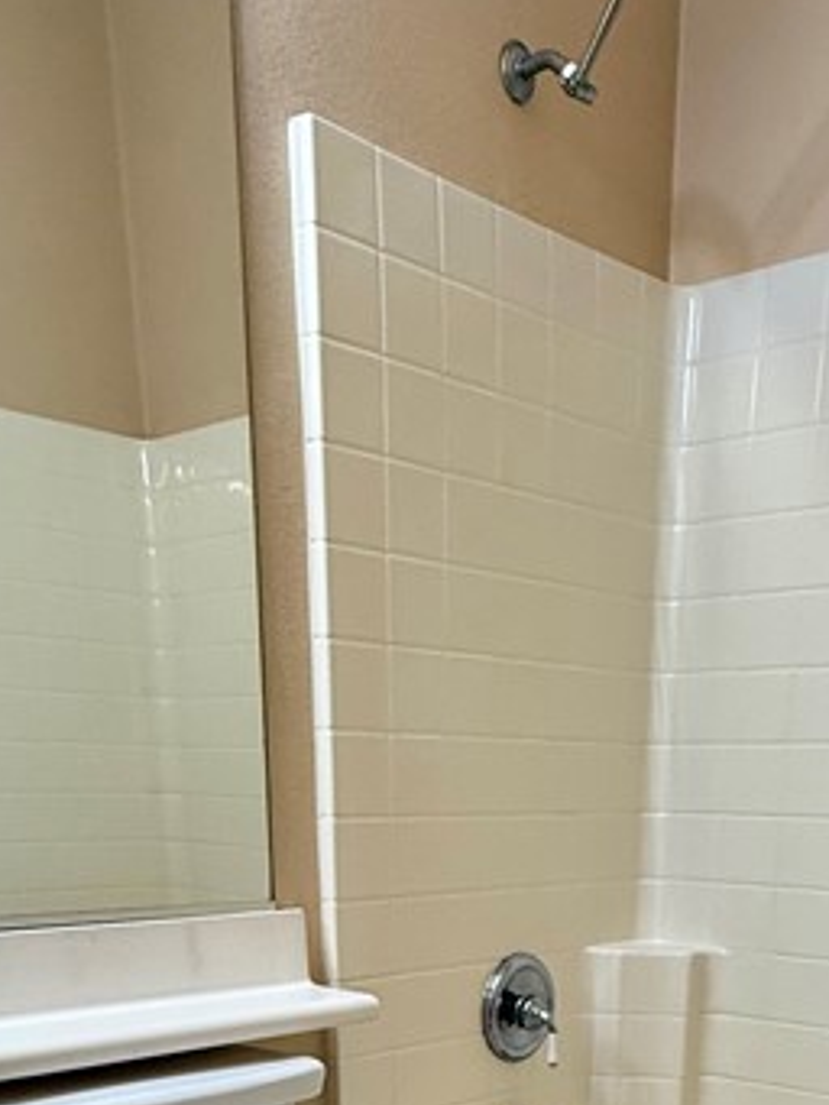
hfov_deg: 34.3
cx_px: 492
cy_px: 1283
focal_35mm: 42
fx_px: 1340
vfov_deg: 36.2
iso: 125
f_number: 2.2
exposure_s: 1/120
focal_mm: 2.22
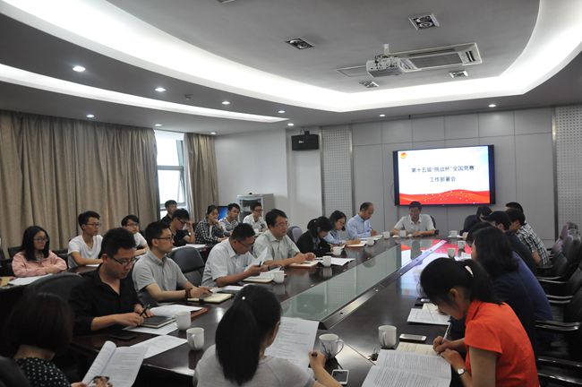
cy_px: 194
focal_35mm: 27
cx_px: 291
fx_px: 436
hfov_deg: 67.4
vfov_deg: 47.8
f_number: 5
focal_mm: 18
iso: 1600
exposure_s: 1/100
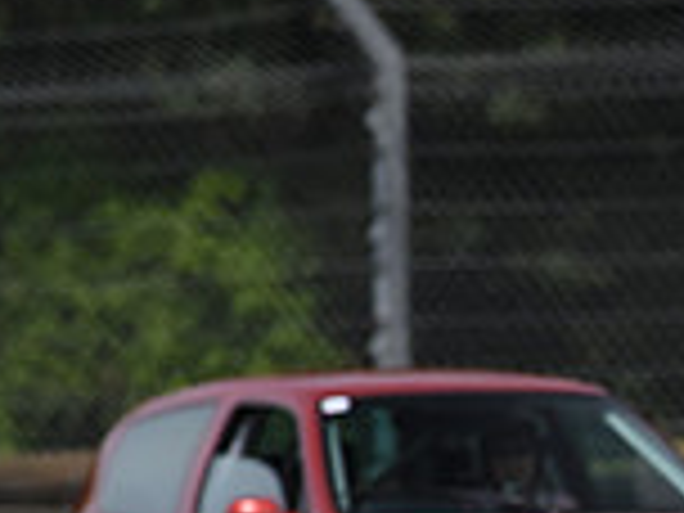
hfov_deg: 1.3
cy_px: 727
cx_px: 963
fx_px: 29027
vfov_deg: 1.0
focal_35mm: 1469
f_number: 6.3
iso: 800
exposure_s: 1/1000
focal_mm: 400
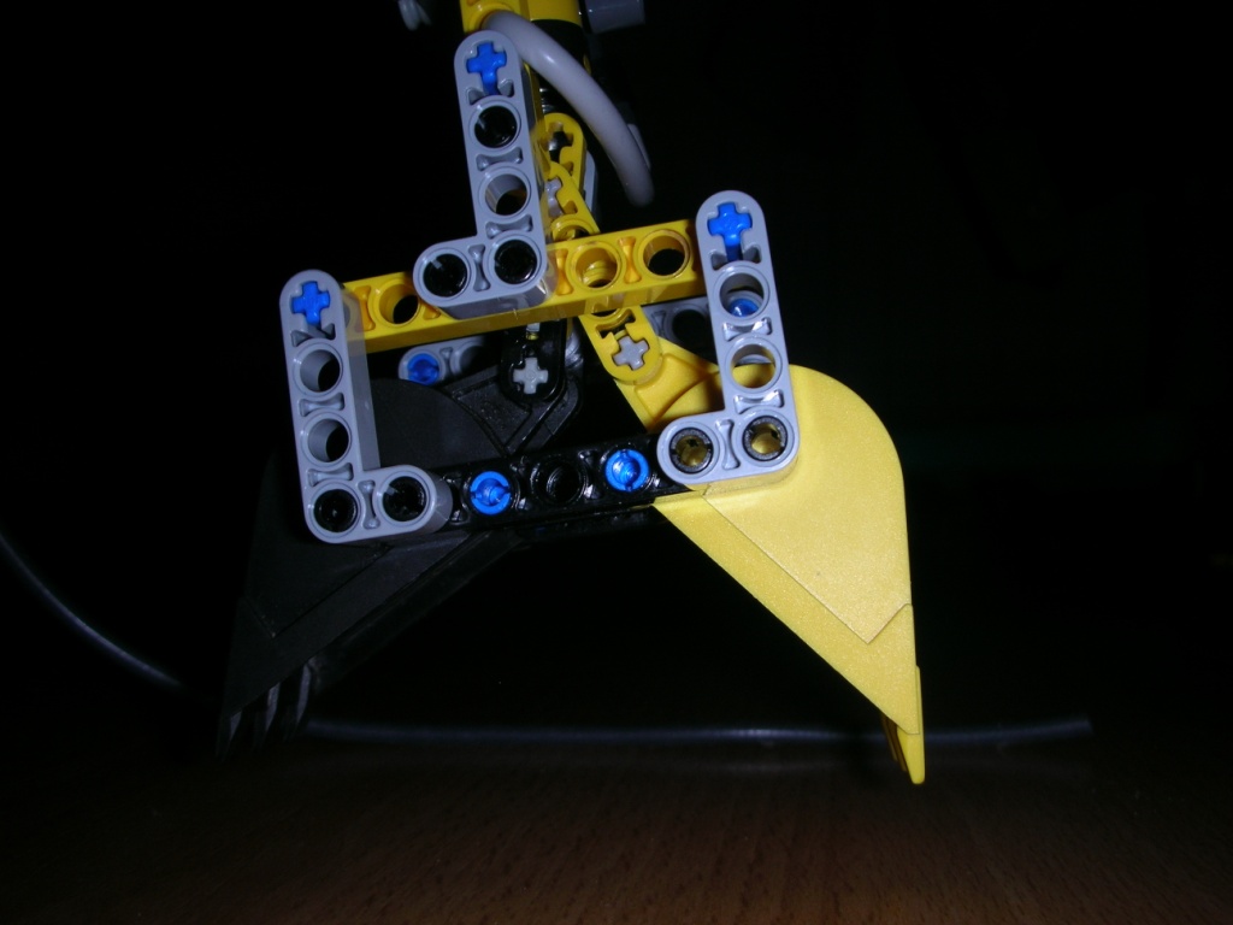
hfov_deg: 52.6
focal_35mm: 35
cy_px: 462
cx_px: 616
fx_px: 1247
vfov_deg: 40.7
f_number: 8.5
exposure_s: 1/60.1
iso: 50
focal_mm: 5.8
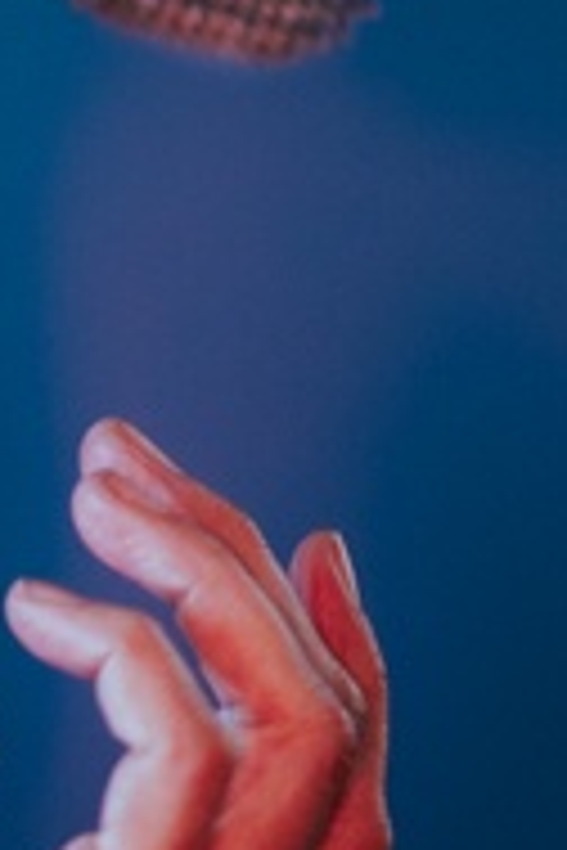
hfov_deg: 2.4
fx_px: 13205
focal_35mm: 559
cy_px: -980
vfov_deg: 3.6
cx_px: -855
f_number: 1.6
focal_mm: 85
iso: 200
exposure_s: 1/100
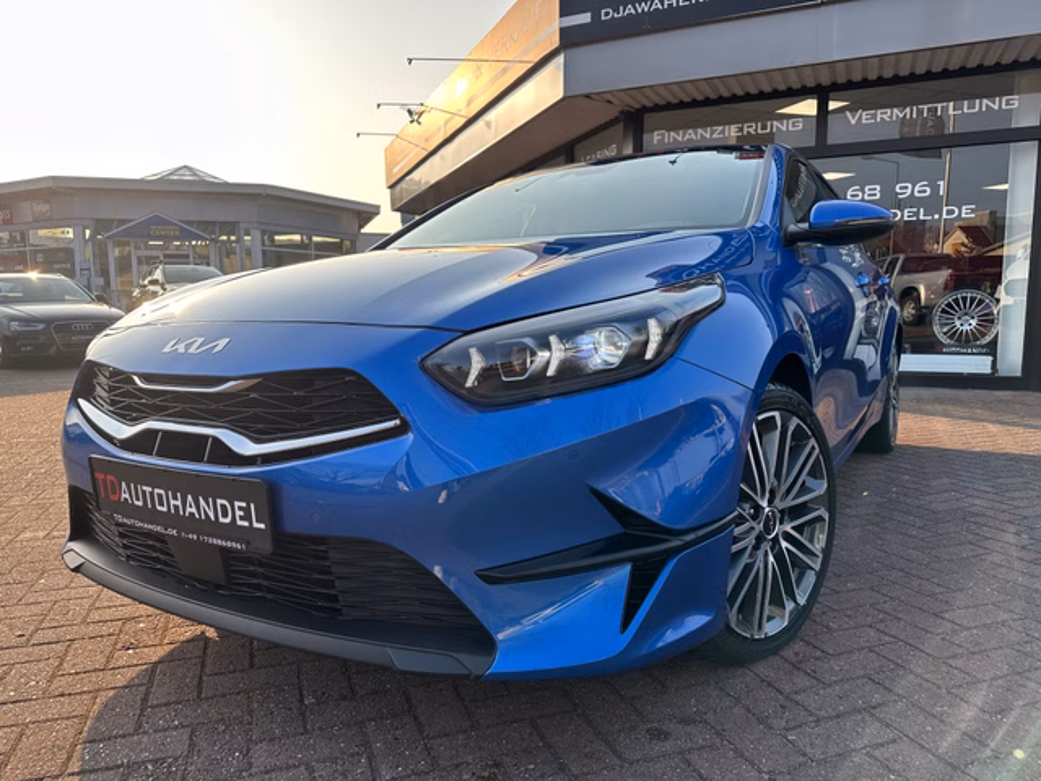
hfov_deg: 71.6
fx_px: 722
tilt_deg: -7.0
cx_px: 520
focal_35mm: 24
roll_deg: +0.4
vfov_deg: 56.8
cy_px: 390
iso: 80
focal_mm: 6.86
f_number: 1.78
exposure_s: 1/1587
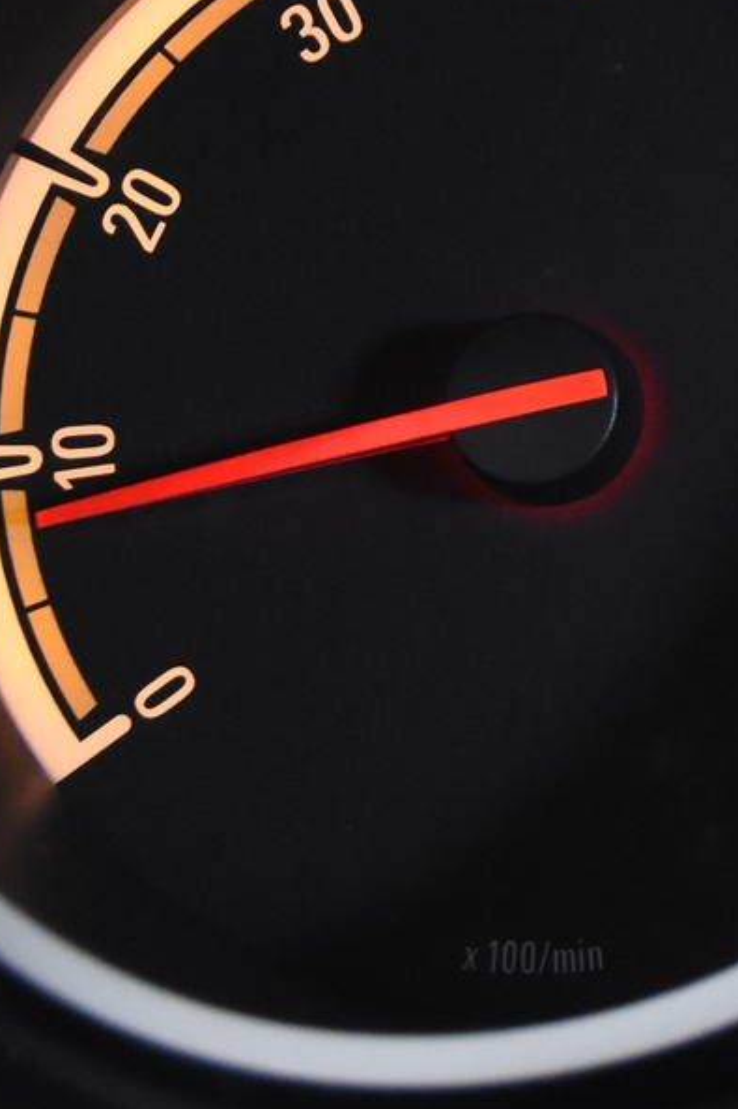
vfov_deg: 13.6
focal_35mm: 151
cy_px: 249
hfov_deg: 8.5
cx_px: 1586
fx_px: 4634
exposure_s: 1/50
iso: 4000
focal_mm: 31
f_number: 3.3
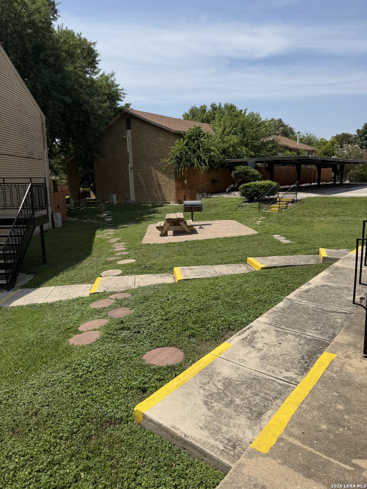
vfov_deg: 71.6
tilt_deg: -12.0
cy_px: 244
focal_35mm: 24
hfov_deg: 56.8
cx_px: 184
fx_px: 339
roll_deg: +0.4
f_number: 1.78
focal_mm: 6.76
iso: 80
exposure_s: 1/6711
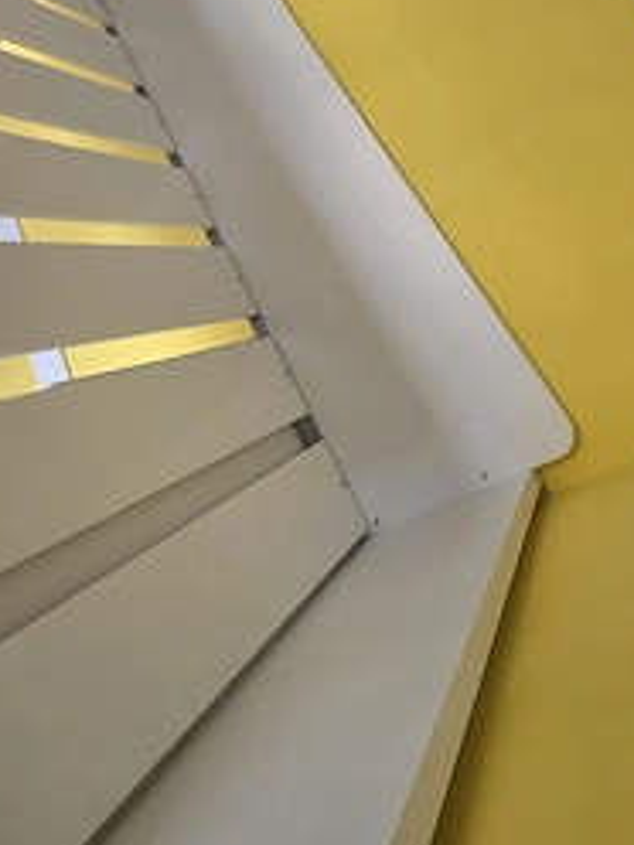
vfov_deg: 73.8
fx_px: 513
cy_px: 218
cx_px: 262
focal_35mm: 21
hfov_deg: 63.0
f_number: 1.9
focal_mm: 2.2
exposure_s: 1/50.3
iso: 200
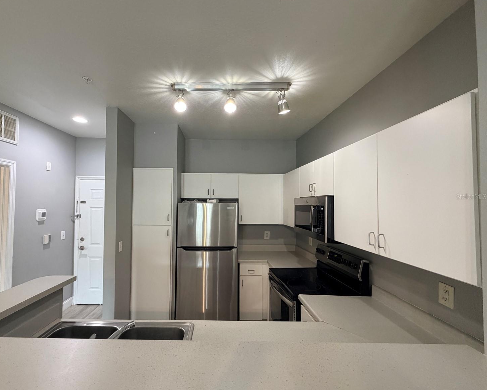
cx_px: 220
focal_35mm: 15
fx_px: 216
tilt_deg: +1.6
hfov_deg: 96.5
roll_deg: -0.5
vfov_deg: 84.0
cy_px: 196
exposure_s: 1/60
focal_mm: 2.22
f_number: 2.2
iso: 320
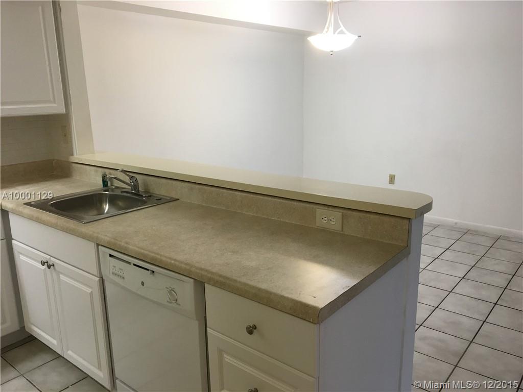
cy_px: 196
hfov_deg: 61.7
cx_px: 262
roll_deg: +0.3
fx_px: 438
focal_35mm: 29
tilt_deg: -12.7
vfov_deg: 48.2
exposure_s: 1/30
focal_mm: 4.15
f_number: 2.2
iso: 100
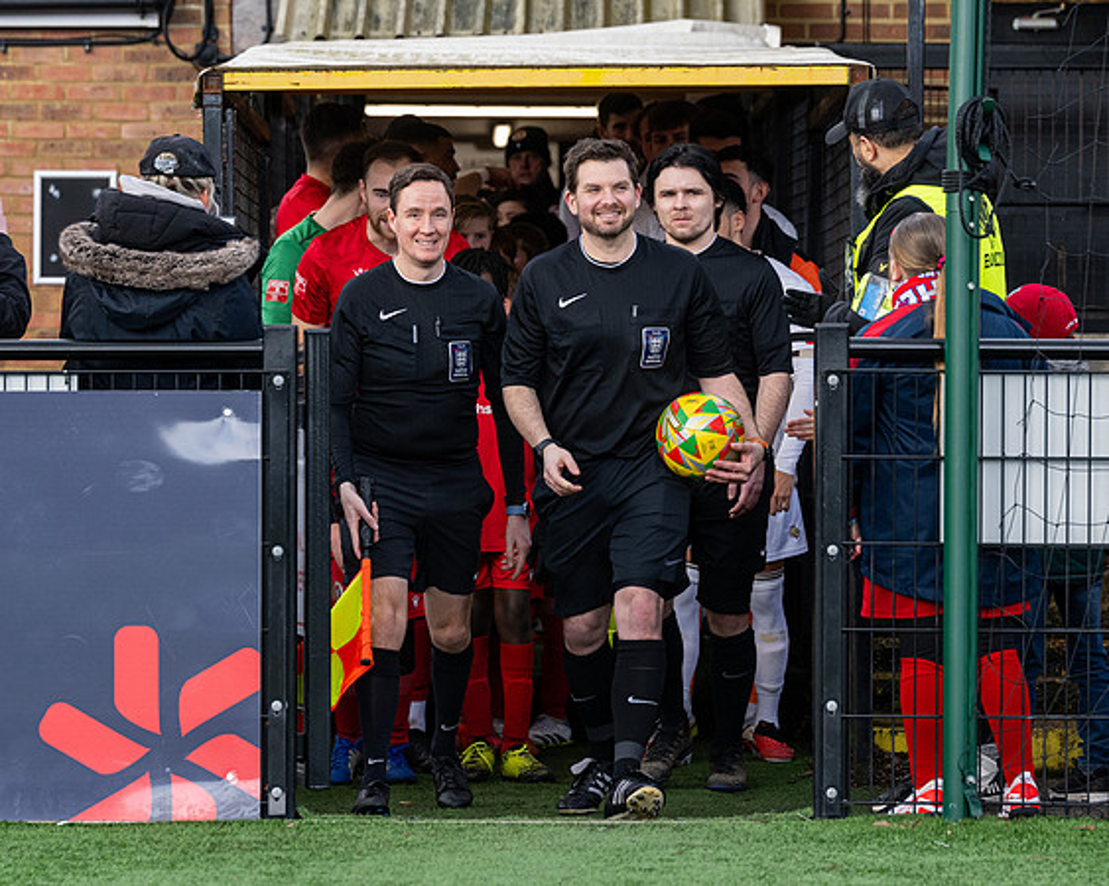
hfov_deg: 11.0
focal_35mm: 176
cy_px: 464
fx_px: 5762
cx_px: 438
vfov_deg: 8.8
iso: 800
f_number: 4
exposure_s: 1/800
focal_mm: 115
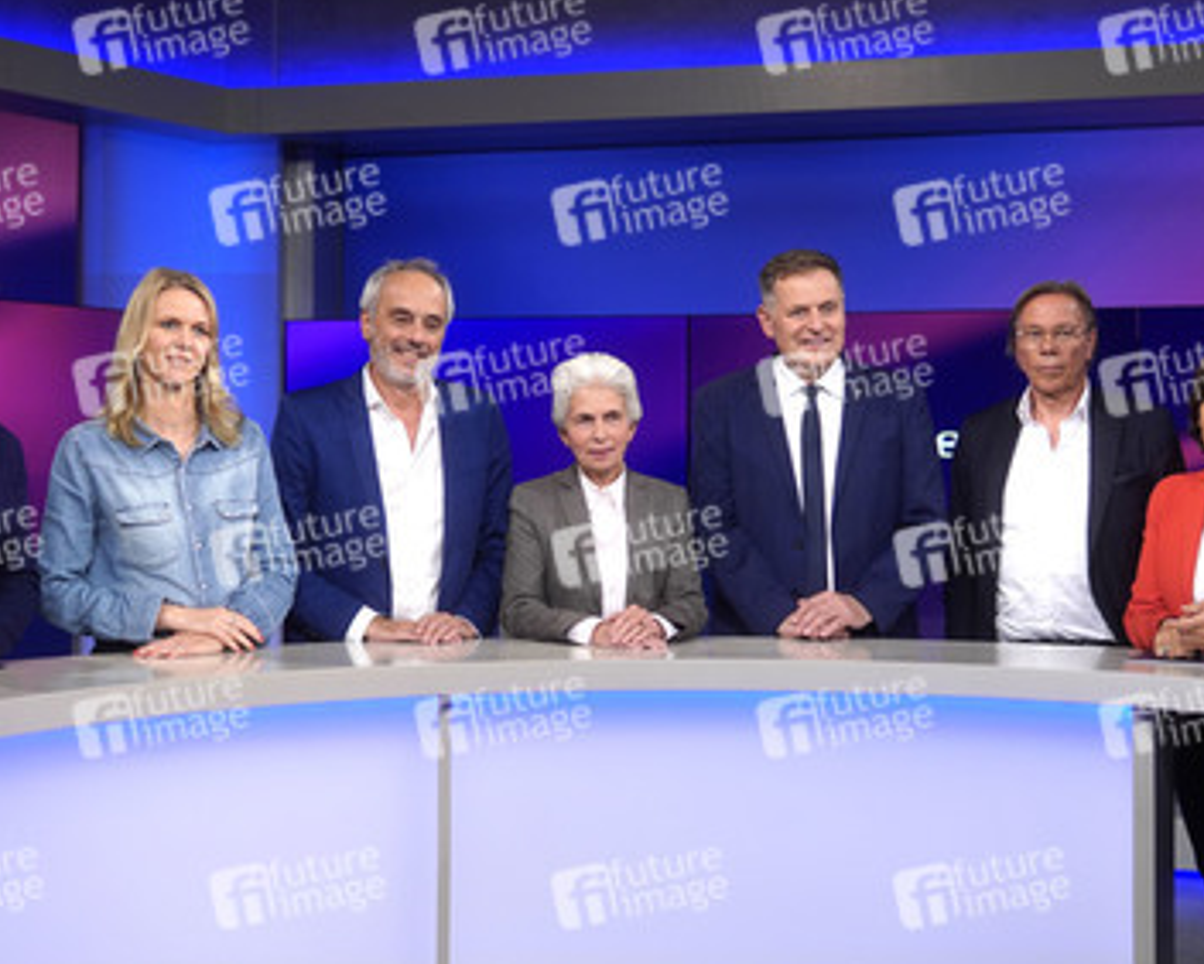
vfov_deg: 28.1
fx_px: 1925
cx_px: 549
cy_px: 461
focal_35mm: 54
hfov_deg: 34.7
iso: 640
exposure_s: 1/500
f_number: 1.8
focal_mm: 30
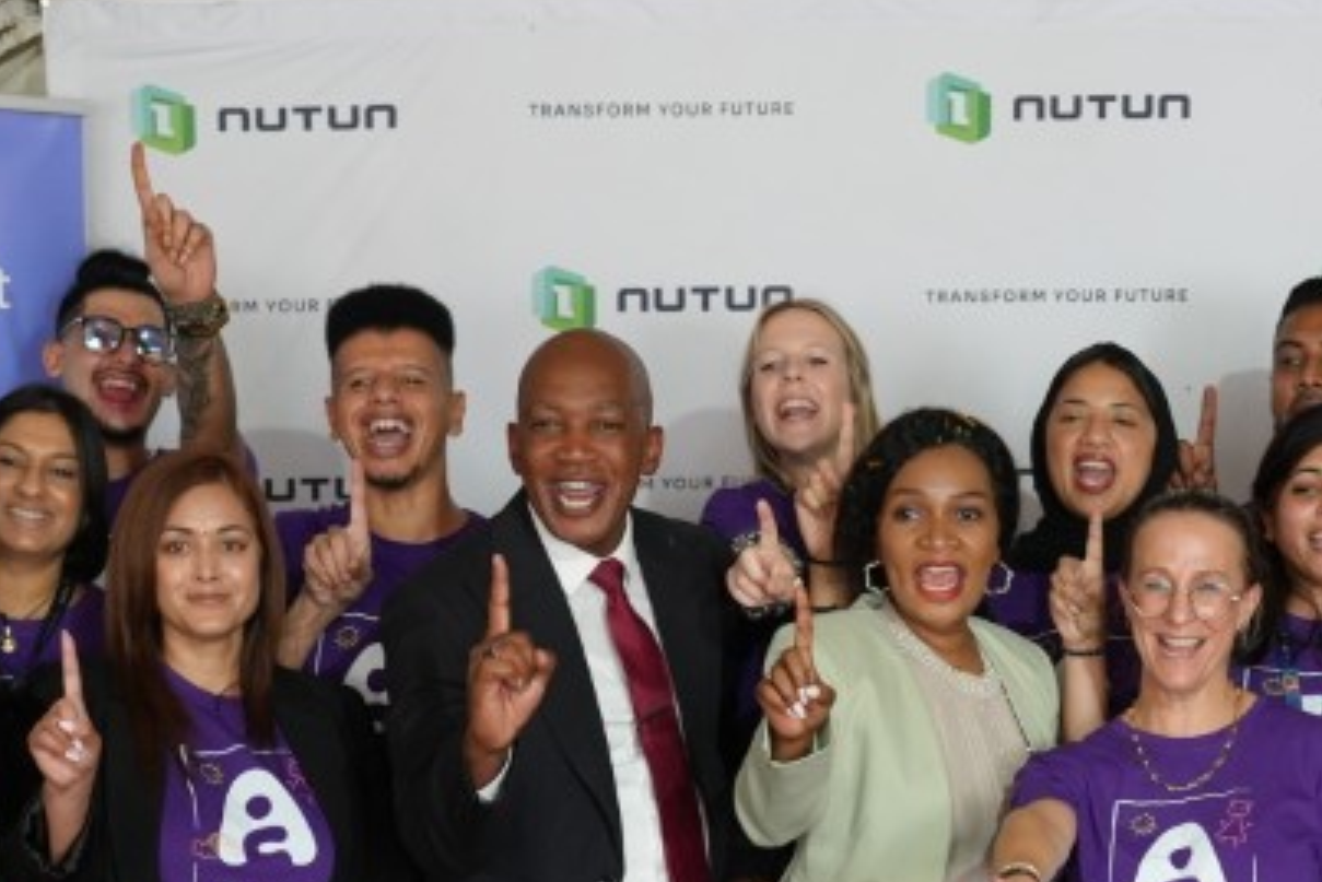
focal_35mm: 100
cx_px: 1010
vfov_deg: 13.2
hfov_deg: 20.2
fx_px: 3673
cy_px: 1190
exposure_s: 1/160
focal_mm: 35
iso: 1600
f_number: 4
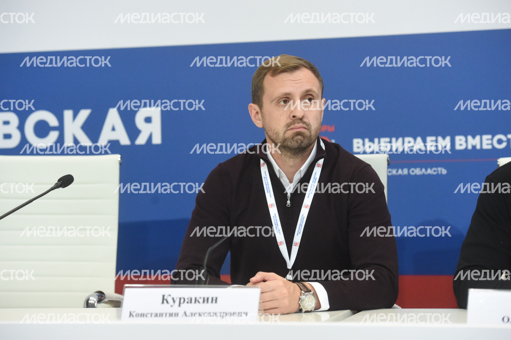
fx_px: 1561
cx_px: 256
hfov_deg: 18.6
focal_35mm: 110
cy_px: 170
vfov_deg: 12.4
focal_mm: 110
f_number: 4
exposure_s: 1/500
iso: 12800
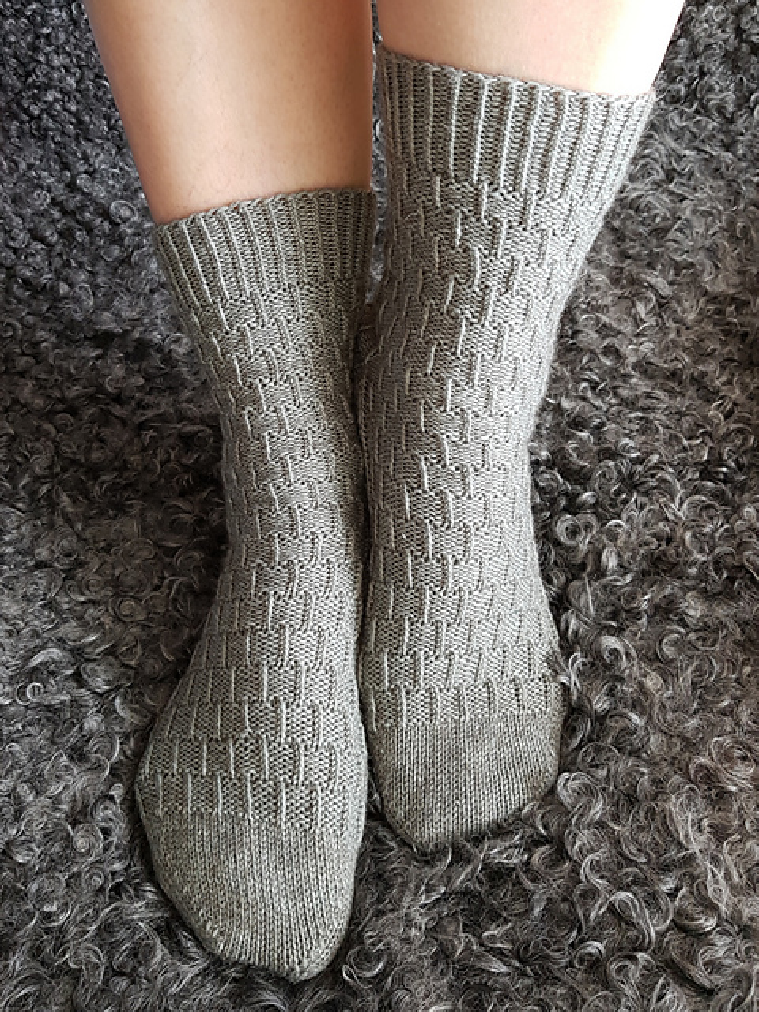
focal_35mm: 26
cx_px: 380
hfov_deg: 53.1
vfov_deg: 67.3
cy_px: 506
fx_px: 760
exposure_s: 1/40
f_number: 1.7
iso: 200
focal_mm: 4.2
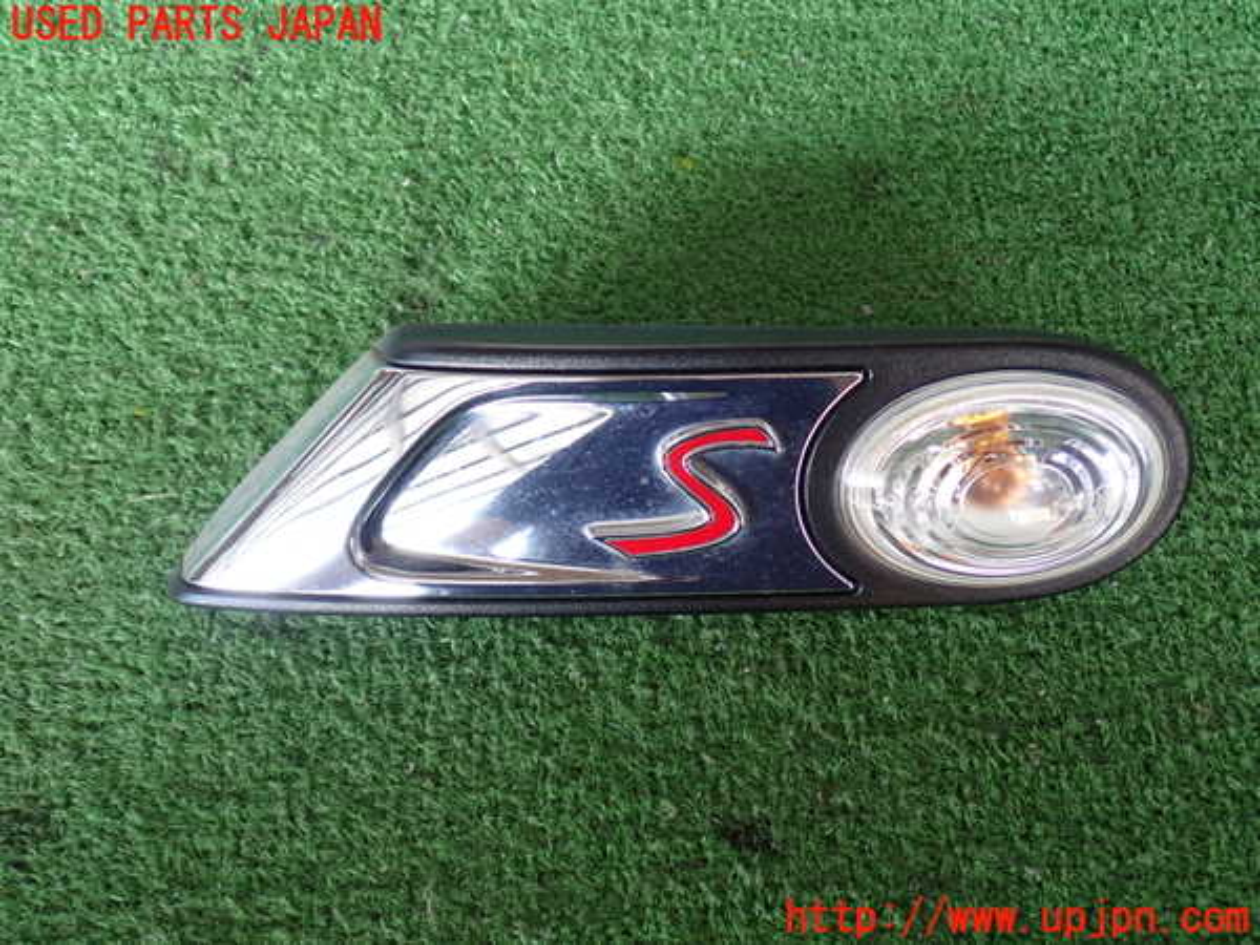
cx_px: 630
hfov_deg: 51.4
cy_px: 472
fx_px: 1310
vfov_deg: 39.7
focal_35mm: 36
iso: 200
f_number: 2.5
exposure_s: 1/40
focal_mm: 6.37
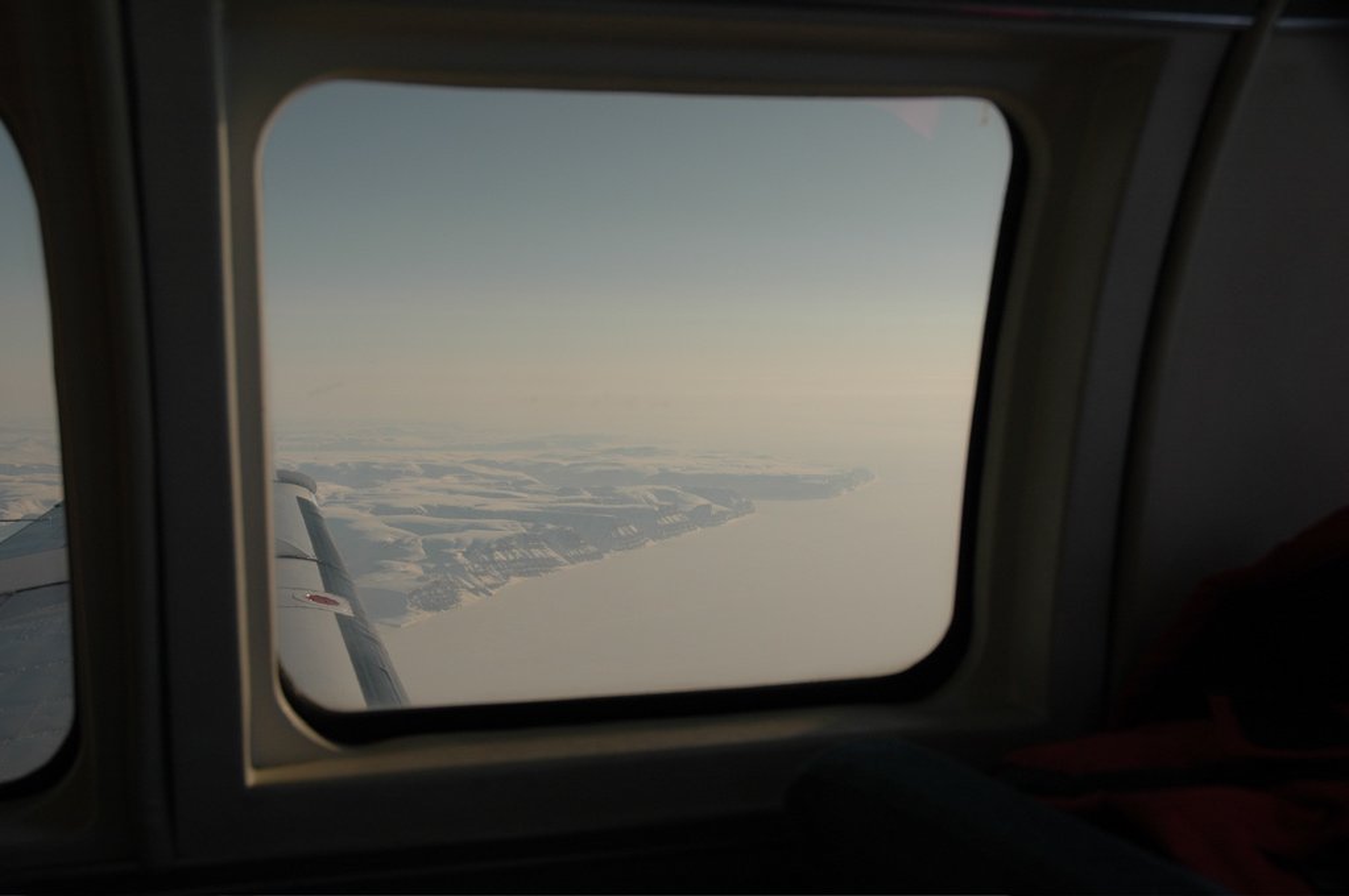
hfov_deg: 51.3
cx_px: 674
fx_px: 1404
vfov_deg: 35.4
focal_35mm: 38
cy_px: 448
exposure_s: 1/160
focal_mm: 25
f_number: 6.3
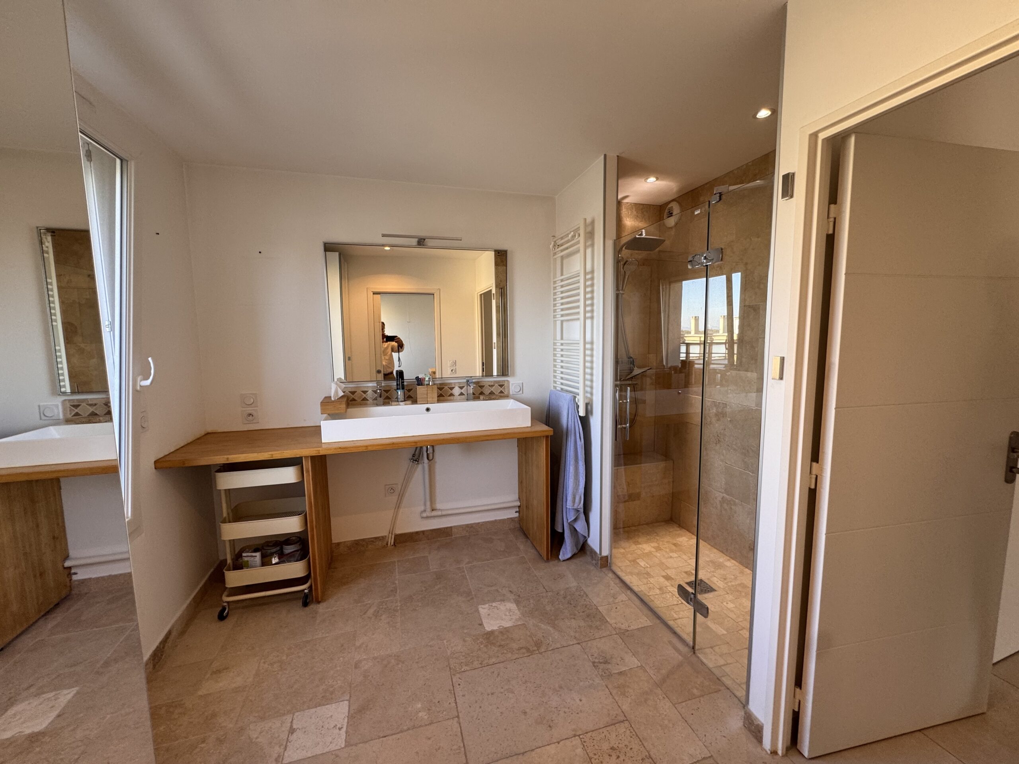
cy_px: 382
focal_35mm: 14
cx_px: 510
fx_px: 412
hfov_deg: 102.1
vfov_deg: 85.7
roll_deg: +0.7
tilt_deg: -5.5
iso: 125
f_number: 2.2
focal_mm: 2.22
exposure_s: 1/99
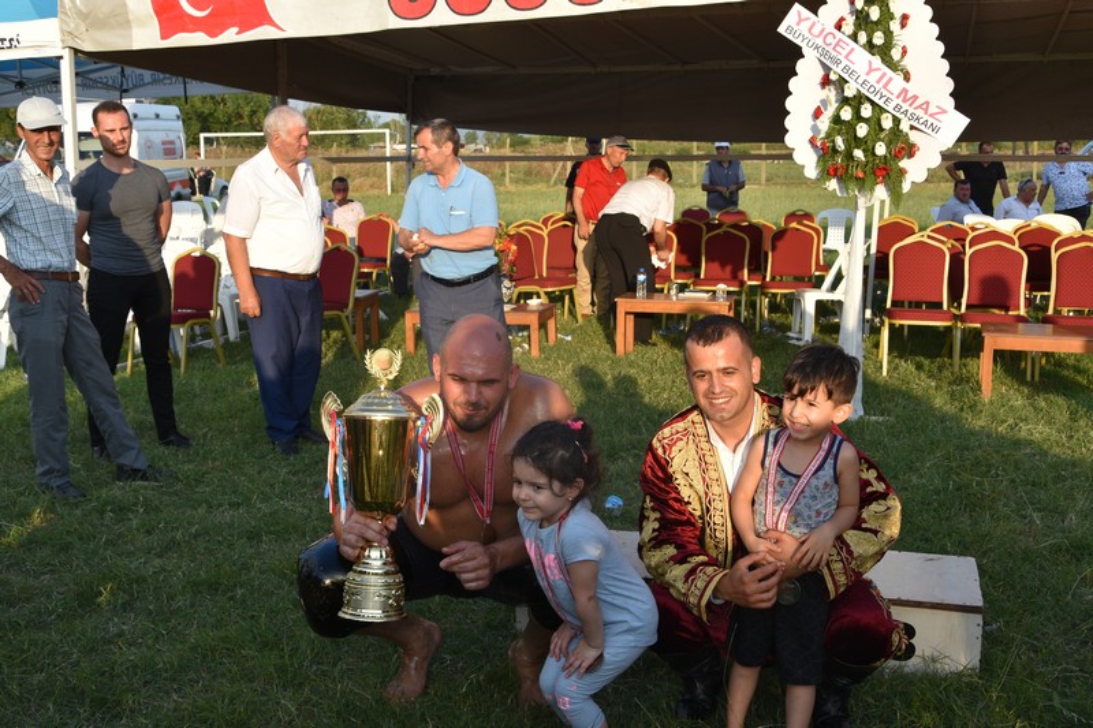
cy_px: 364
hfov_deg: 46.4
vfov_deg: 31.9
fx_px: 1275
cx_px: 546
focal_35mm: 42
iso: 250
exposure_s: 1/250
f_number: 8
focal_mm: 28
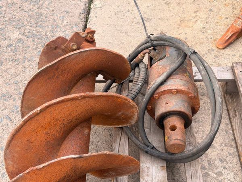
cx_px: 121
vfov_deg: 30.3
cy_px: 91
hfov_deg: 39.7
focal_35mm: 48
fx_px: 336
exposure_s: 1/384
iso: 80
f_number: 1.78
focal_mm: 6.76
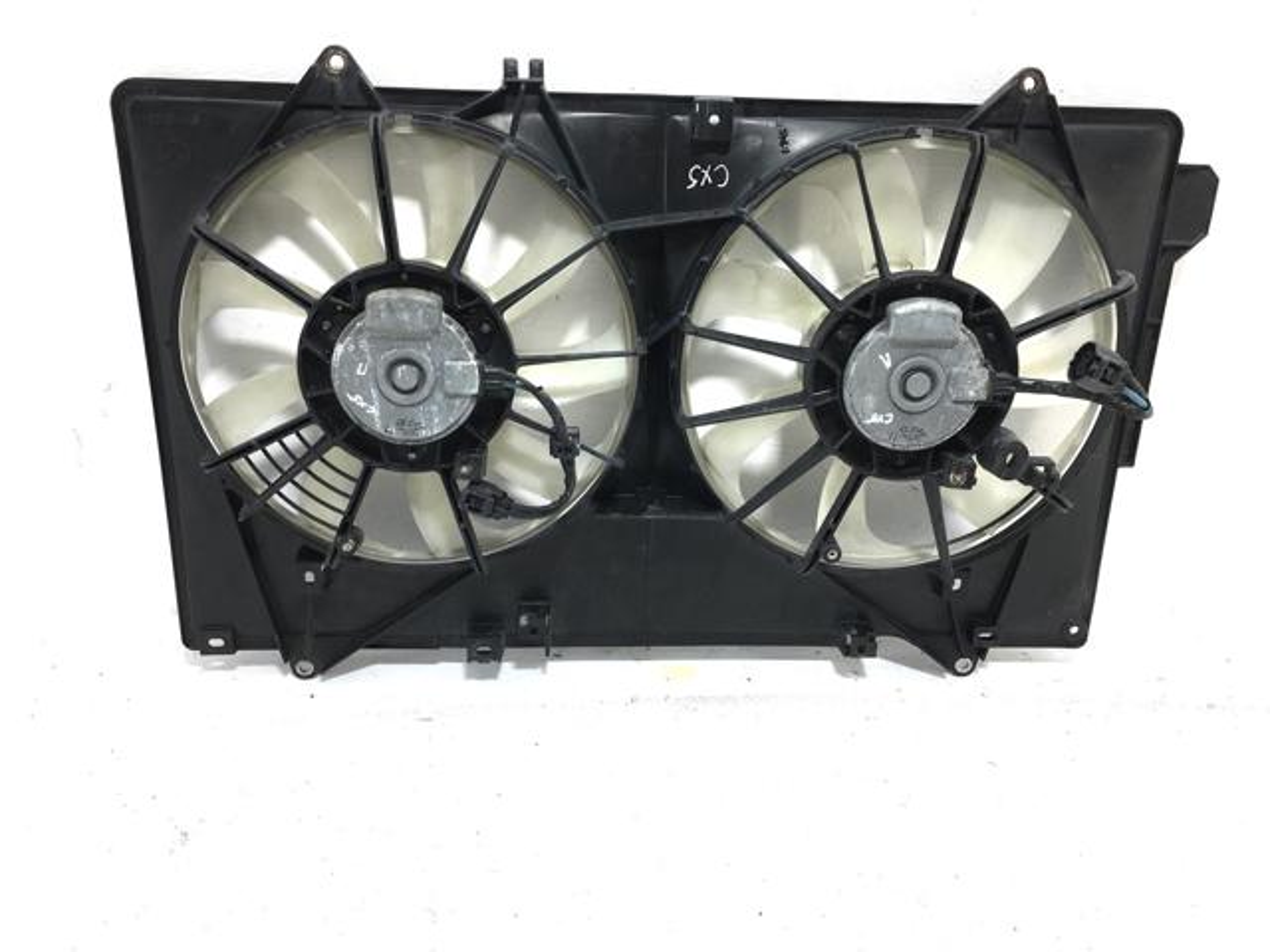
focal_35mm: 29
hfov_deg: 61.7
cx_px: 635
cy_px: 476
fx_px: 1064
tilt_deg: -28.0
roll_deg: -2.8
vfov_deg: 48.2
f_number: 2.2
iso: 25
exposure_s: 1/127
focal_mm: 4.15
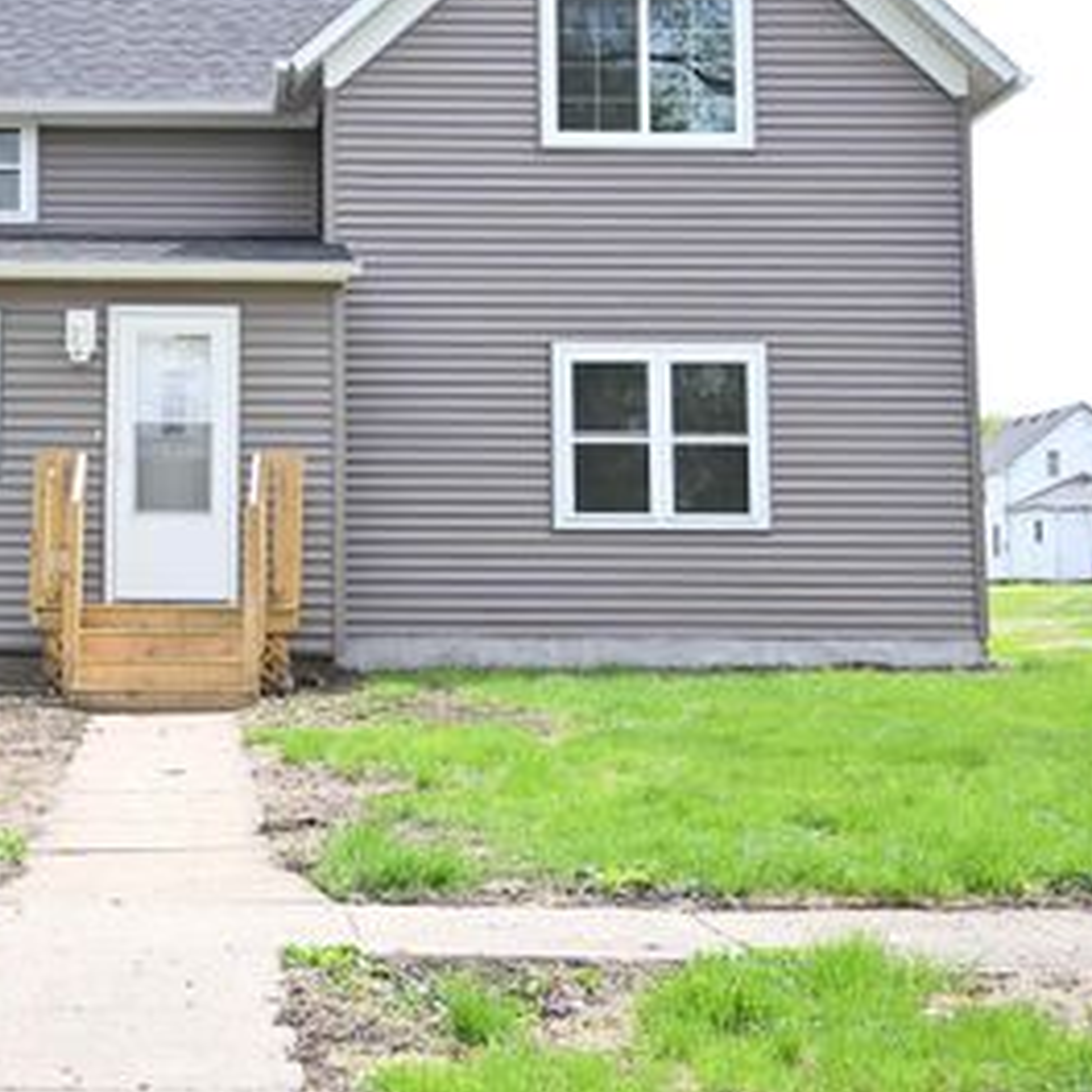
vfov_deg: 29.5
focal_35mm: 58
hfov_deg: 28.8
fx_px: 2070
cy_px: 424
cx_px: 194
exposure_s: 1/320
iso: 100
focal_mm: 24
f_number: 4.2
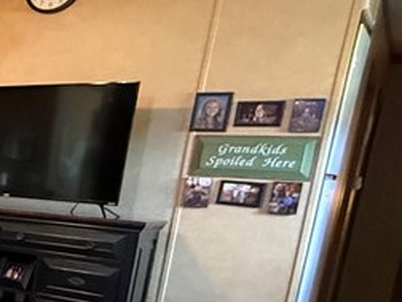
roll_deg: -3.1
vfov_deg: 25.0
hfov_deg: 20.6
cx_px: -357
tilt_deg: -10.4
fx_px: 662
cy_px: 260
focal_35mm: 57
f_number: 2.2
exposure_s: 1/40
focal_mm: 2.22
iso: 1250
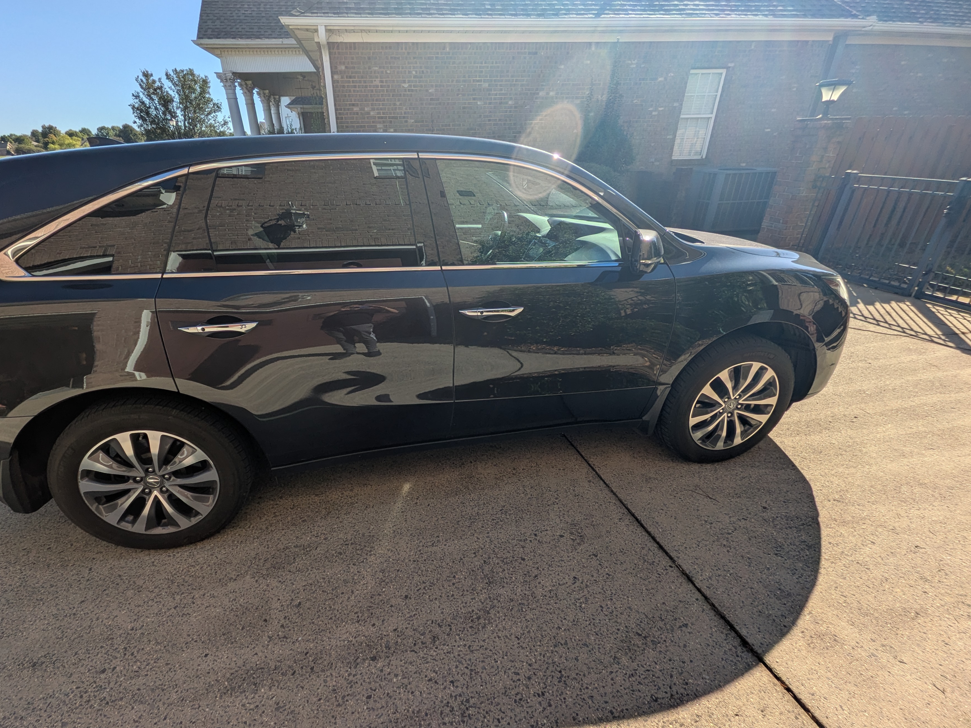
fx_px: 449
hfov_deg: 94.1
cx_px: 433
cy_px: 369
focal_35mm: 16
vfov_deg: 78.1
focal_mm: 1.85
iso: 45
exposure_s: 1/1481
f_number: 2.2
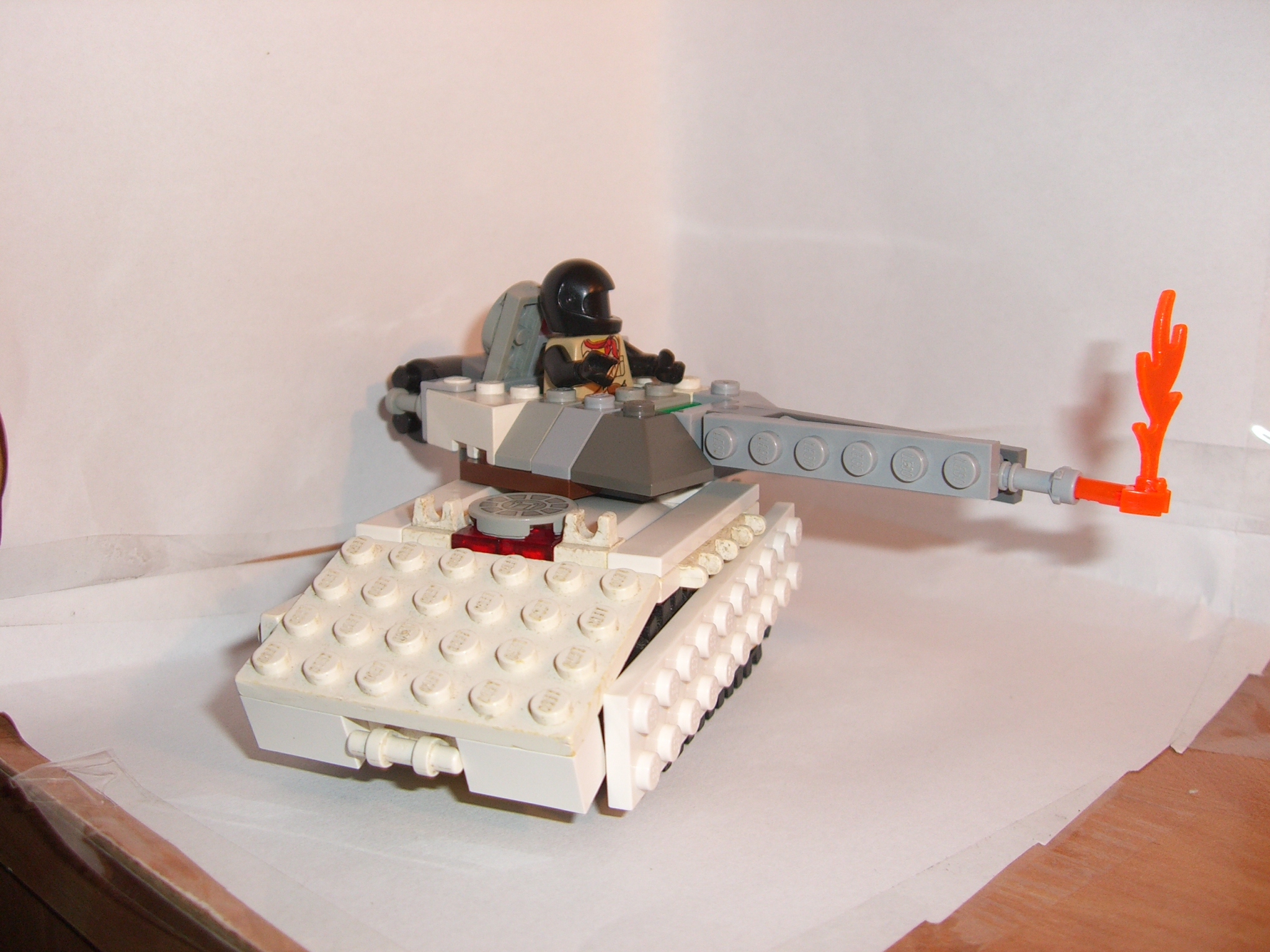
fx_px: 1394
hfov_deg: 49.0
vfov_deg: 37.7
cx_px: 635
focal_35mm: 38
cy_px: 476
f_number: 2.7
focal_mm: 6.2
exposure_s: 1/60
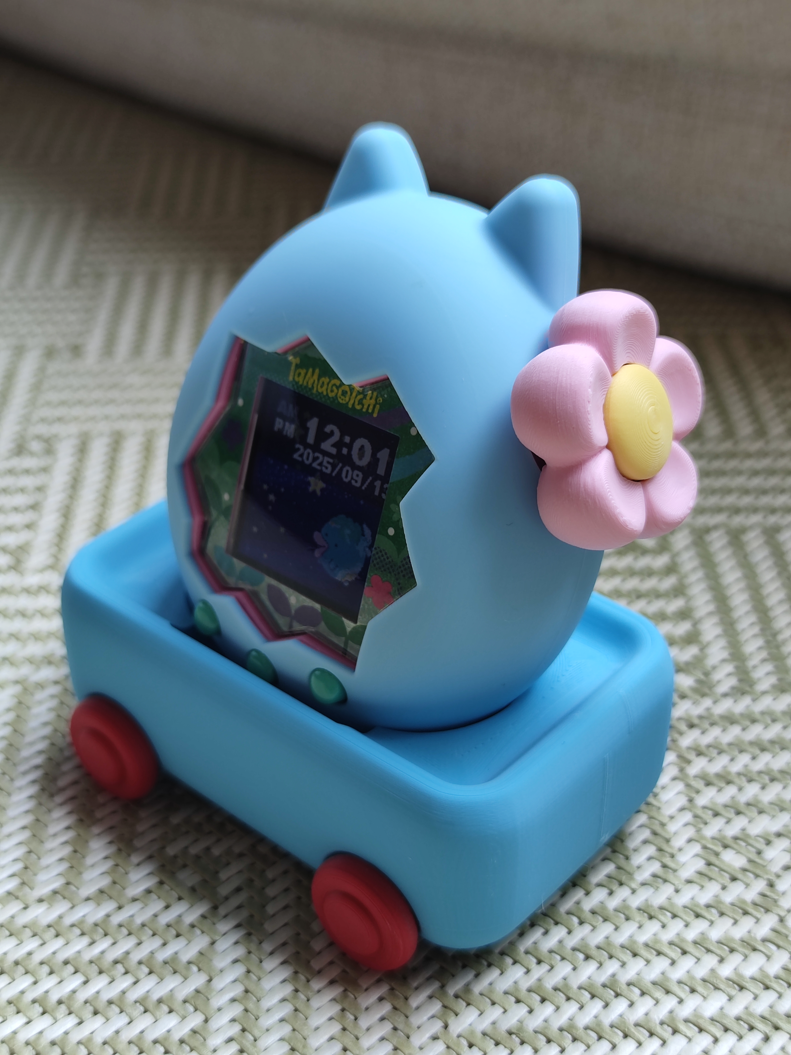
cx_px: 396
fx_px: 1462
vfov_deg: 39.7
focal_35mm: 48
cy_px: 528
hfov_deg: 30.3
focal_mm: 6.72
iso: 50
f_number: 1.69
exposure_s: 1/101
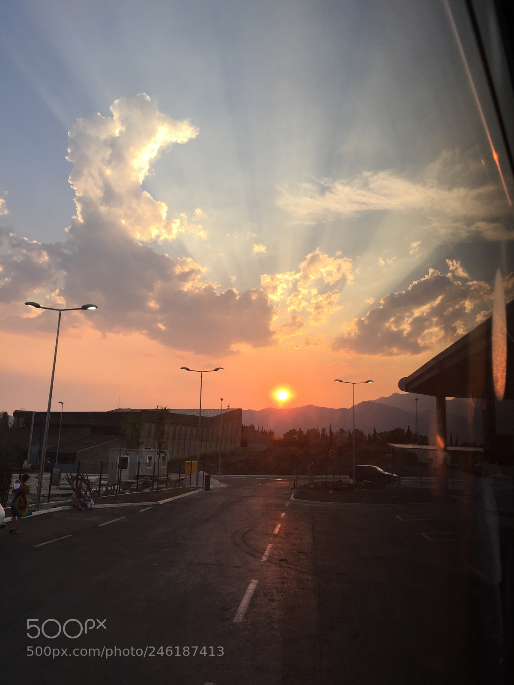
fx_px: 574
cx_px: 257
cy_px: 342
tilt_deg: +13.1
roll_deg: -1.1
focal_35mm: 29
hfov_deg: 48.2
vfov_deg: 61.7
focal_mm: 4.15
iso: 32
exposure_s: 1/286
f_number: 2.2
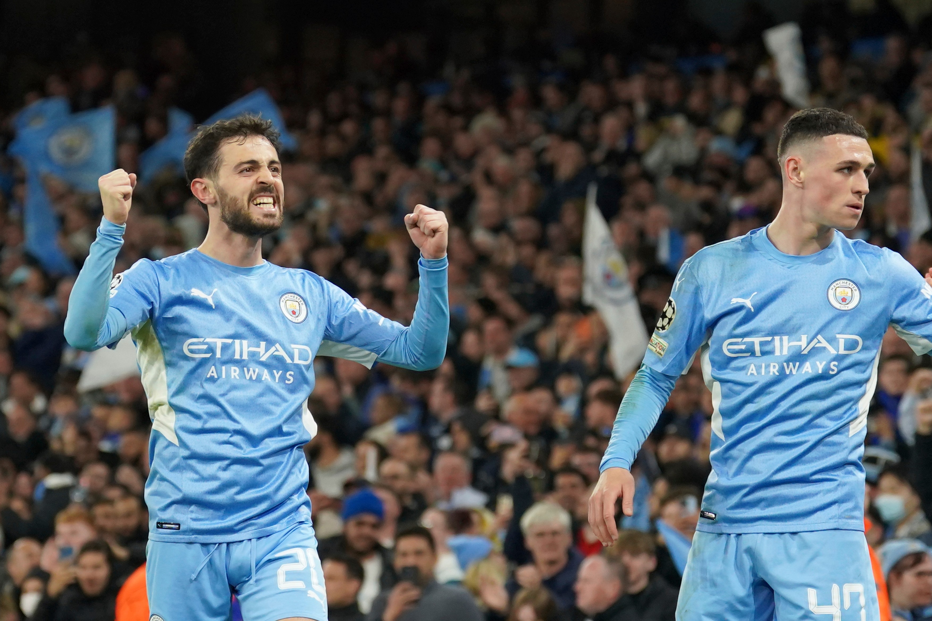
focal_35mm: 96
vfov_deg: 14.3
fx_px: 2485
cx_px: 466
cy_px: 310
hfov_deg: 21.2
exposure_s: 1/1600
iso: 2500
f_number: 2.8
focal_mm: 96
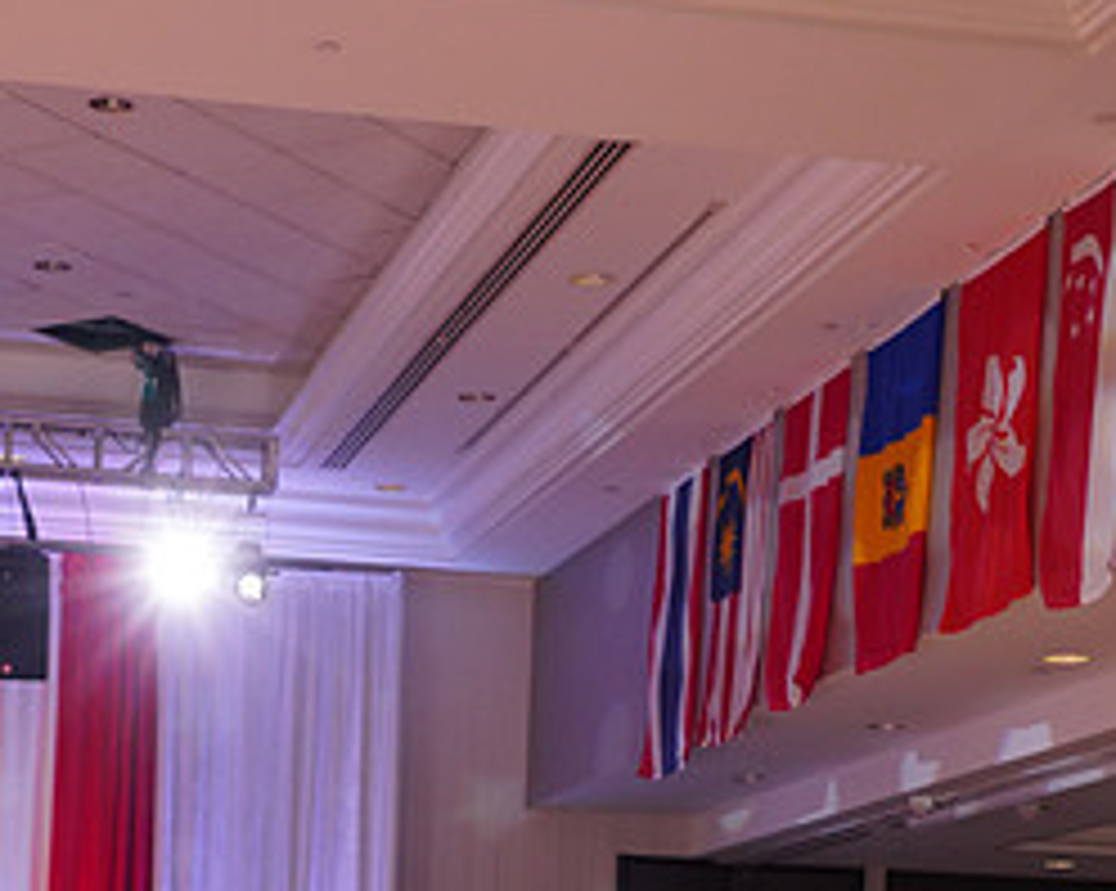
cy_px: 1260
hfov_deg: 21.1
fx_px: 2970
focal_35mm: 90
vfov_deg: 15.9
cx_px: 317
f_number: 5
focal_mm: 41
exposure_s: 1/125
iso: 1250
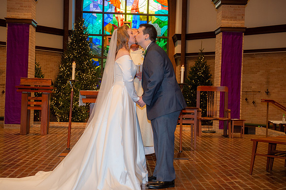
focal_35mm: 56
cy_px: 95
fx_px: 445
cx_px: 143
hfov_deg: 35.7
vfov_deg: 24.2
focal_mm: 56
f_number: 5.6
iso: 1600
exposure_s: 1/125
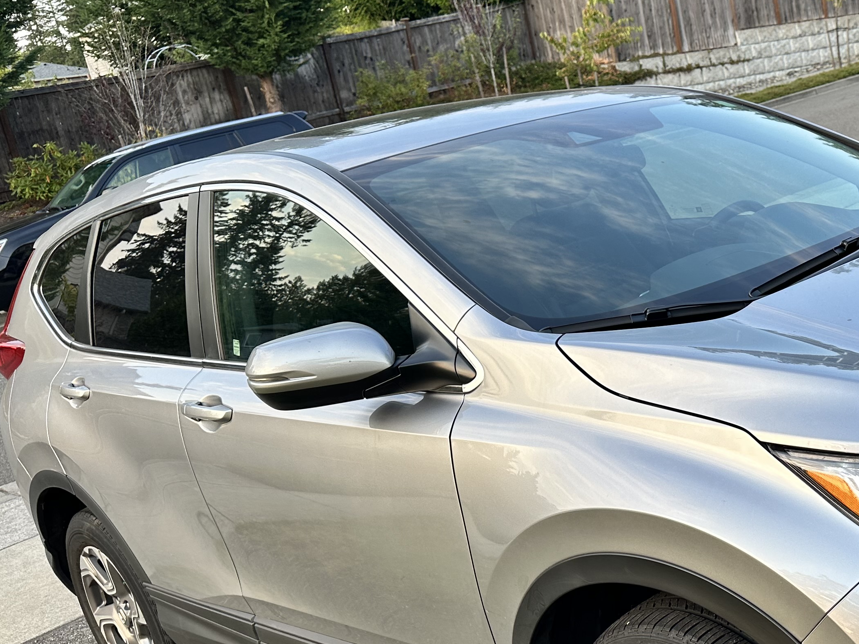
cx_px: 765
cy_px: 412
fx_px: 1141
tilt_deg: -16.3
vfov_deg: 31.3
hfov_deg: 38.5
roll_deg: +8.5
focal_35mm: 46
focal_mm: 6.86
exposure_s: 1/549
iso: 80
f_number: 1.78
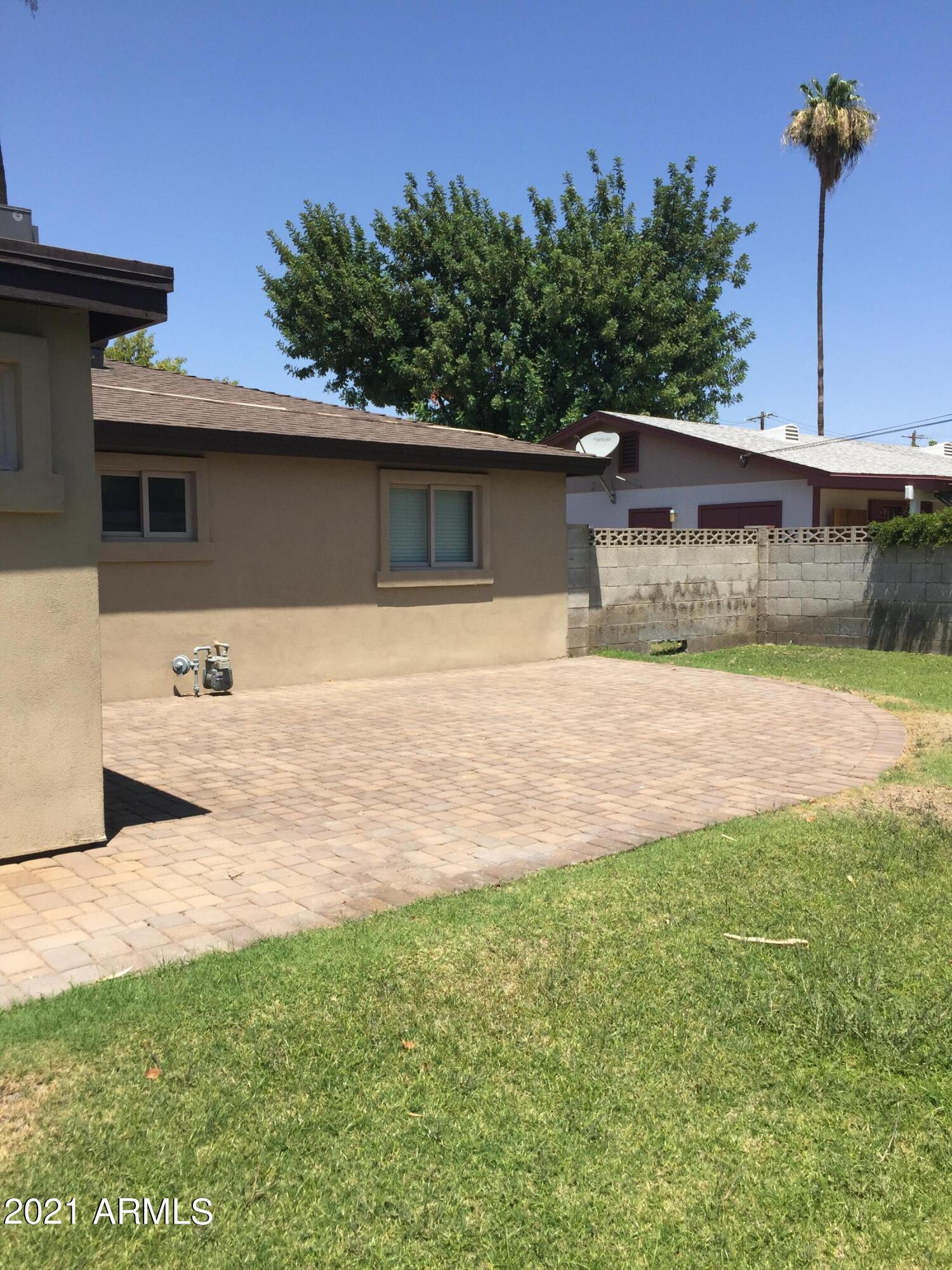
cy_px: 635
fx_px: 1063
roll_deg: -0.6
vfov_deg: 61.7
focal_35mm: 29
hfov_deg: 48.2
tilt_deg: -3.2
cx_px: 476
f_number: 2.2
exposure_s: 1/1799
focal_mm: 4.15
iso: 32
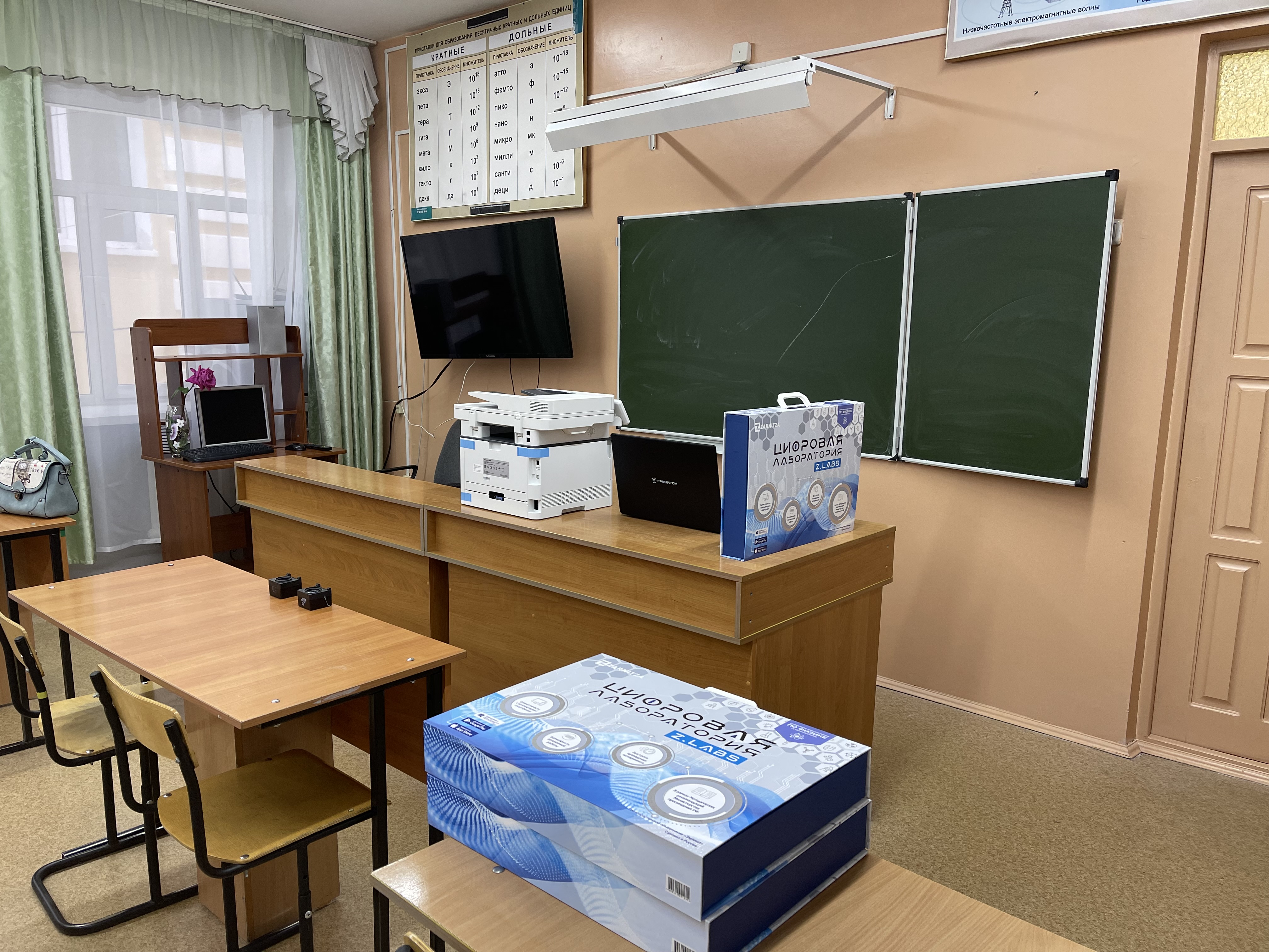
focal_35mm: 26
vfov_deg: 53.1
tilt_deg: -10.5
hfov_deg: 67.3
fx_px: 953
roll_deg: +0.0
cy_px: 476
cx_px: 634
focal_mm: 5.1
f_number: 1.6
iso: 125
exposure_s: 1/100
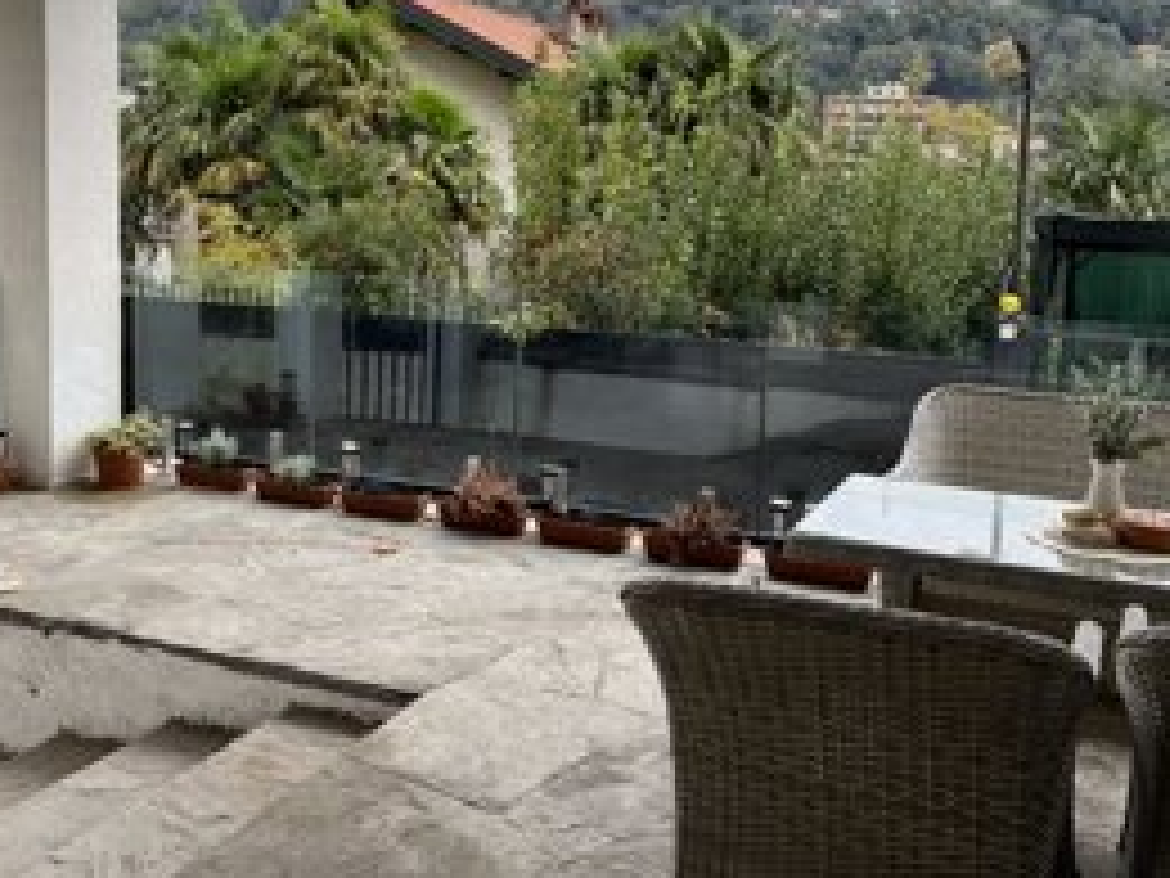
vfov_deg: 39.3
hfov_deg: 51.4
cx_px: 576
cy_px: 306
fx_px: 1217
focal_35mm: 36
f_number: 1.6
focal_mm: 5.1
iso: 50
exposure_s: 1/234
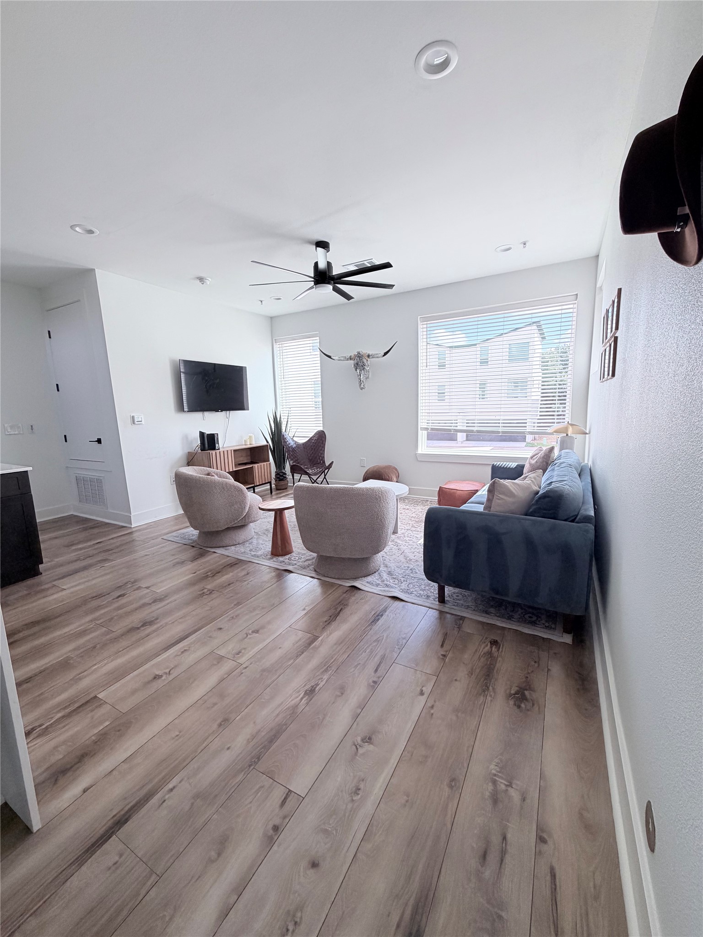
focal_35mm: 14
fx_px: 379
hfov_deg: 85.7
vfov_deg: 102.1
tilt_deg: -7.9
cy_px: 468
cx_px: 352
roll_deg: +2.0
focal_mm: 2.22
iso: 64
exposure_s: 1/121
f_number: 2.2
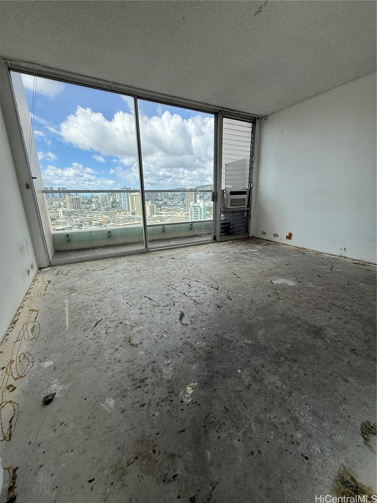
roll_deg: +1.1
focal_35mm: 14
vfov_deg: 102.1
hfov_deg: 85.7
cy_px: 252
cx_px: 188
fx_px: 203
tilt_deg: -15.4
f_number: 2.2
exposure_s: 1/1017
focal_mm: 2.22
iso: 50
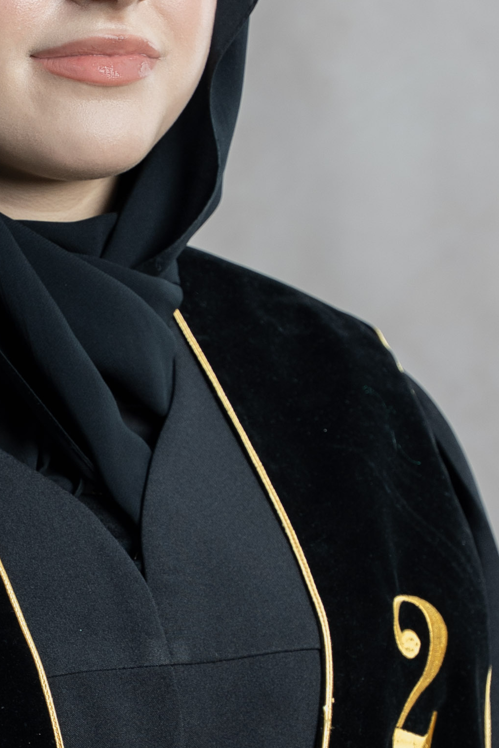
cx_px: 91
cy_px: 525
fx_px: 4609
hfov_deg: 6.2
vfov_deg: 9.3
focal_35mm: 222
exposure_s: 1/100
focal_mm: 56.7
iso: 125
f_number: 4
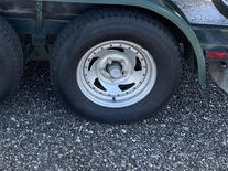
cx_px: 42
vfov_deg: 25.5
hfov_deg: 33.3
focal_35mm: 56
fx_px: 369
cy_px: 28
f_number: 1.8
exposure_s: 1/360
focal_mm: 3
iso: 25
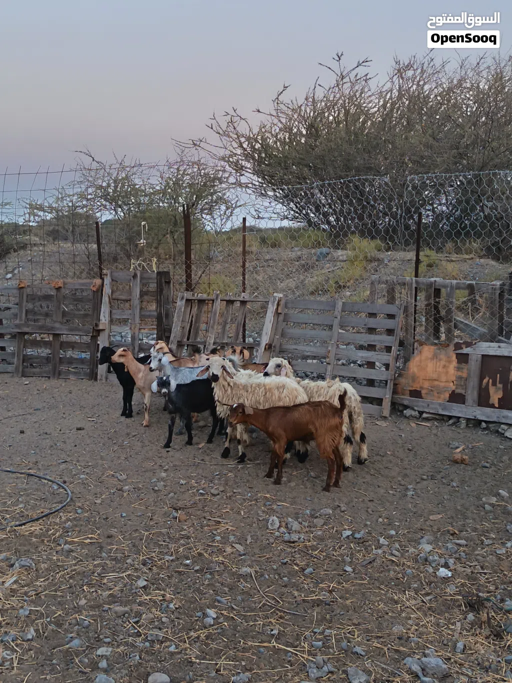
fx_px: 769
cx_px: 256
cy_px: 342
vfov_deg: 47.9
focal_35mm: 39
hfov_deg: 36.8
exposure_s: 1/50
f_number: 1.75
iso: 592
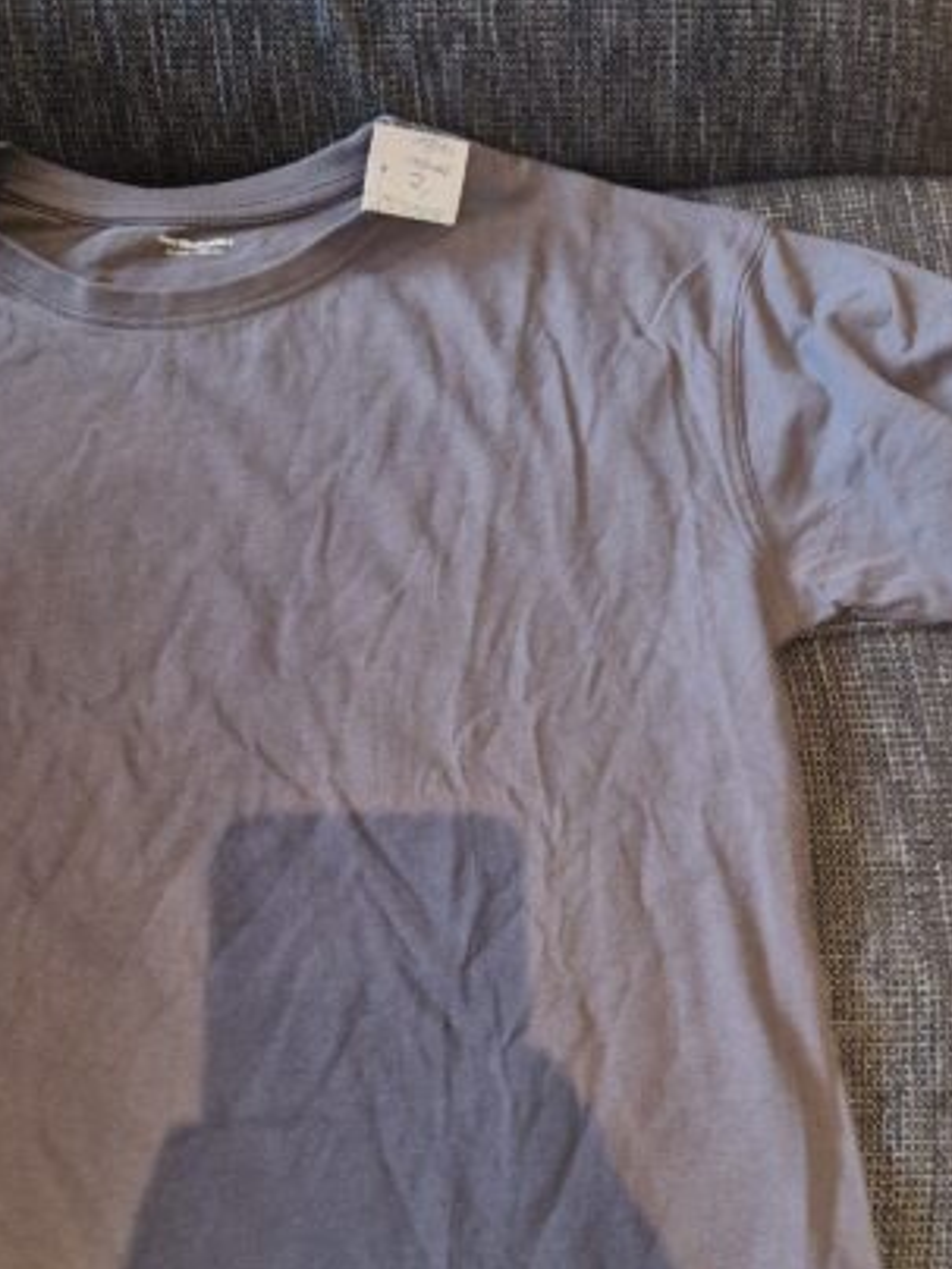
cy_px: 839
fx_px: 2090
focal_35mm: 57
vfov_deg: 33.5
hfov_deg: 25.7
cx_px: 437
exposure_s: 1/100
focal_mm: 5.4
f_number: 1.8
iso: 640
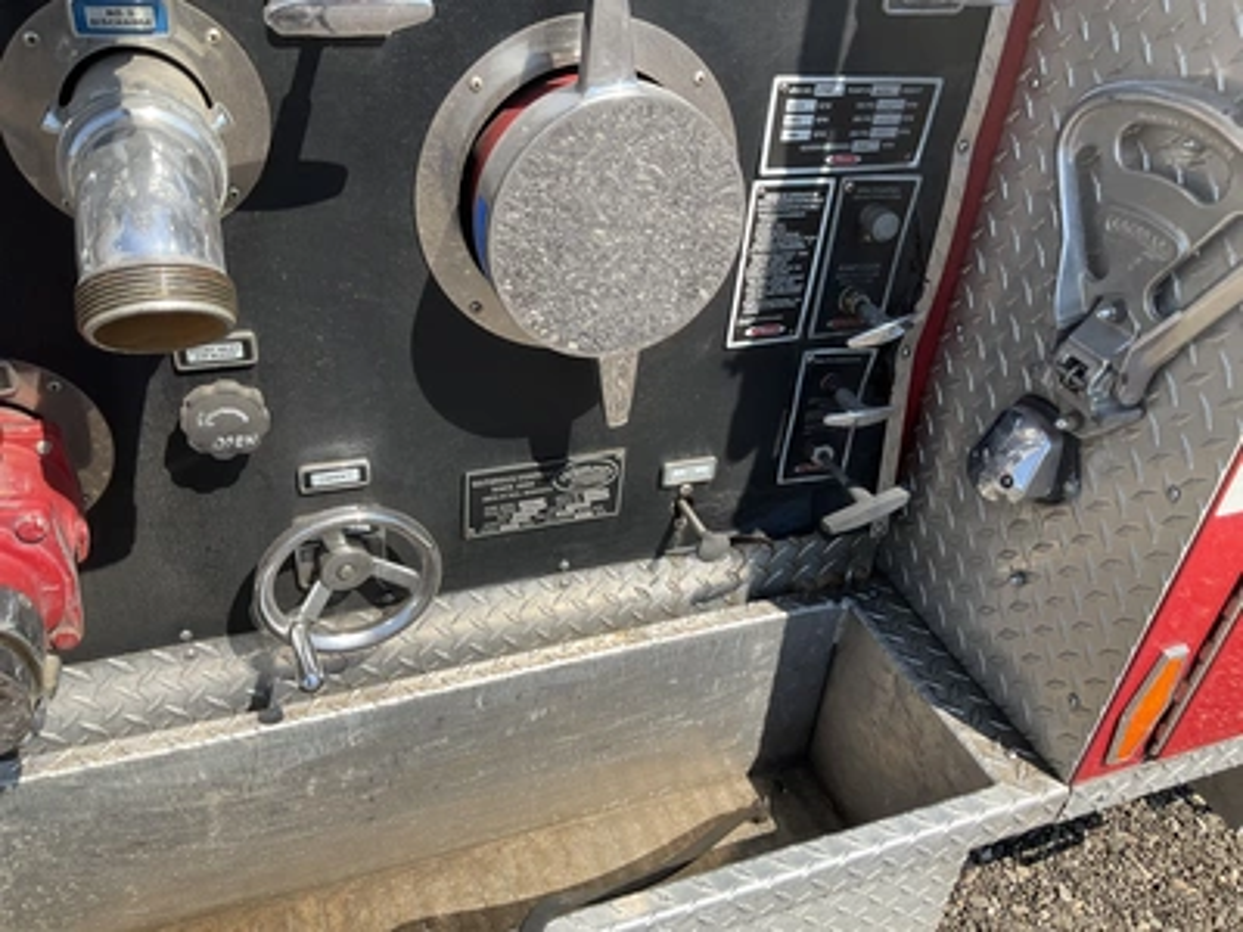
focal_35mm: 29
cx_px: 622
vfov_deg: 48.2
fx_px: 1041
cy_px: 466
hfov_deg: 61.7
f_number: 1.8
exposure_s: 1/792
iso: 25
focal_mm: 3
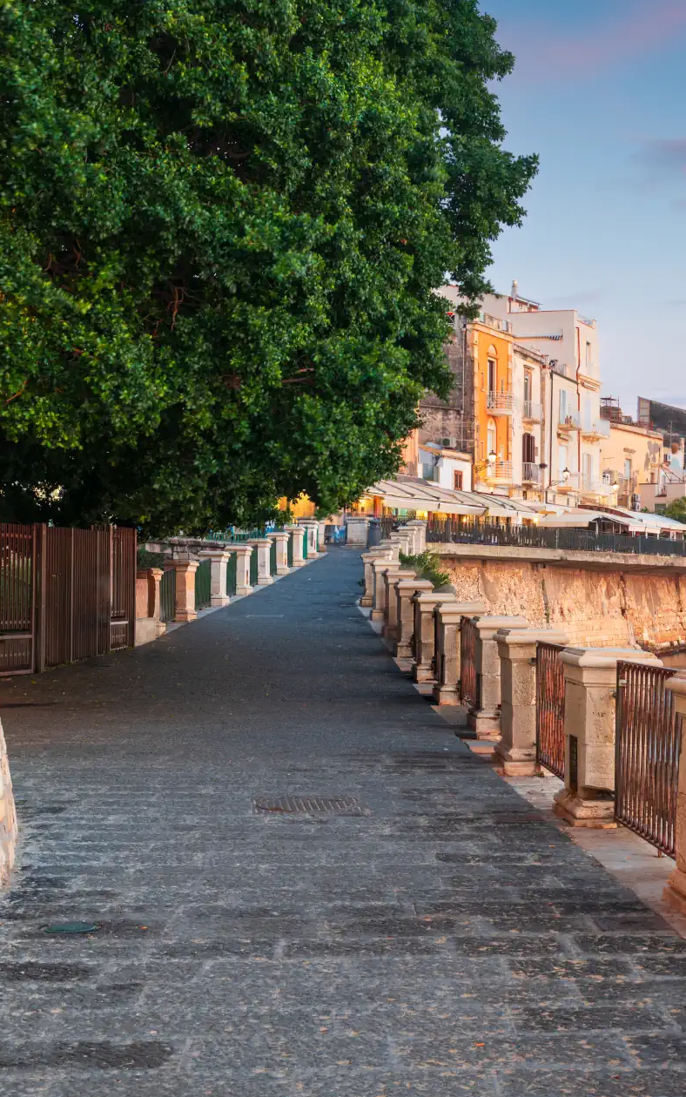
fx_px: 1764
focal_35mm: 59
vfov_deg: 34.5
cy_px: 546
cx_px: 630
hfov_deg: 21.5
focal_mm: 38
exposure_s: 2
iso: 64
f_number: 11
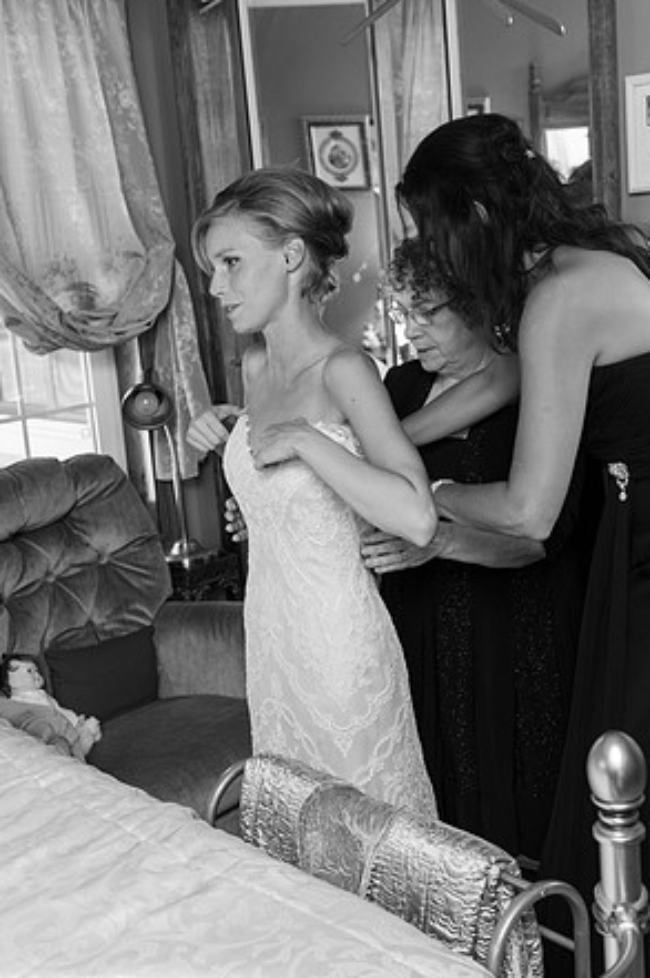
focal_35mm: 49
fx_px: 1330
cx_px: 327
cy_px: 483
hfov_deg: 27.5
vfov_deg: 40.4
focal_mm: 48
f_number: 4.5
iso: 1600
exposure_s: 1/60
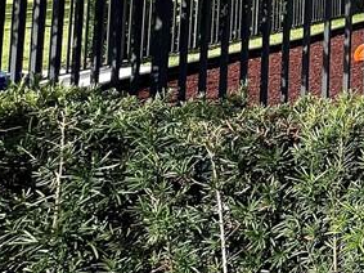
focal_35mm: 47
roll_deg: +0.3
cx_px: 643
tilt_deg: +2.6
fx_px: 494
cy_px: -79
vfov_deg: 26.4
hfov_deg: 23.0
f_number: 1.8
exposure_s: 1/1946
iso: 32
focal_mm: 1.57
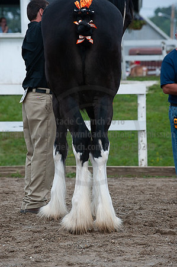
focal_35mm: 200
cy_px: 134
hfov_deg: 6.9
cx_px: 88
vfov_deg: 10.3
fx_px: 1478
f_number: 5.6
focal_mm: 200
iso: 640
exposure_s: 1/1250
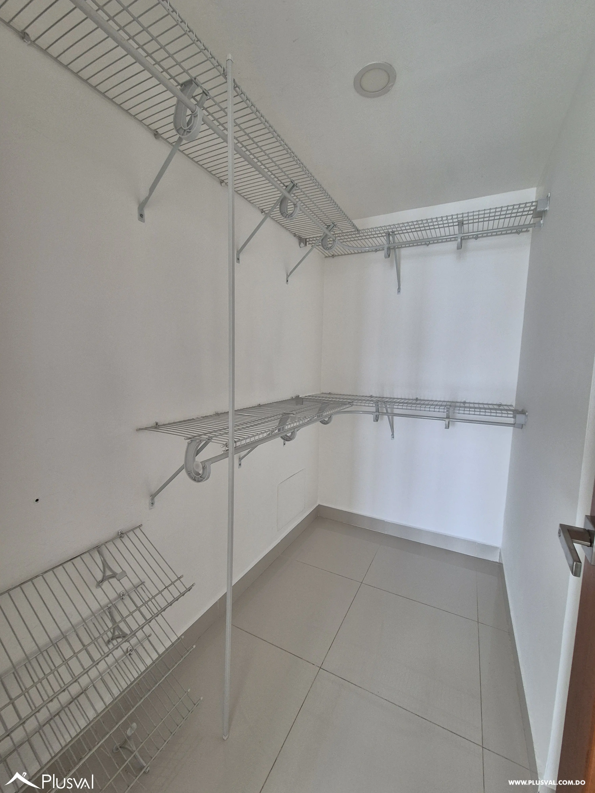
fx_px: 298
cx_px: 298
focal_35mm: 13
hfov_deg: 89.9
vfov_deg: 106.2
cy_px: 396
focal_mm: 2.2
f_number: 2.2
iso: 100
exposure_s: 1/60
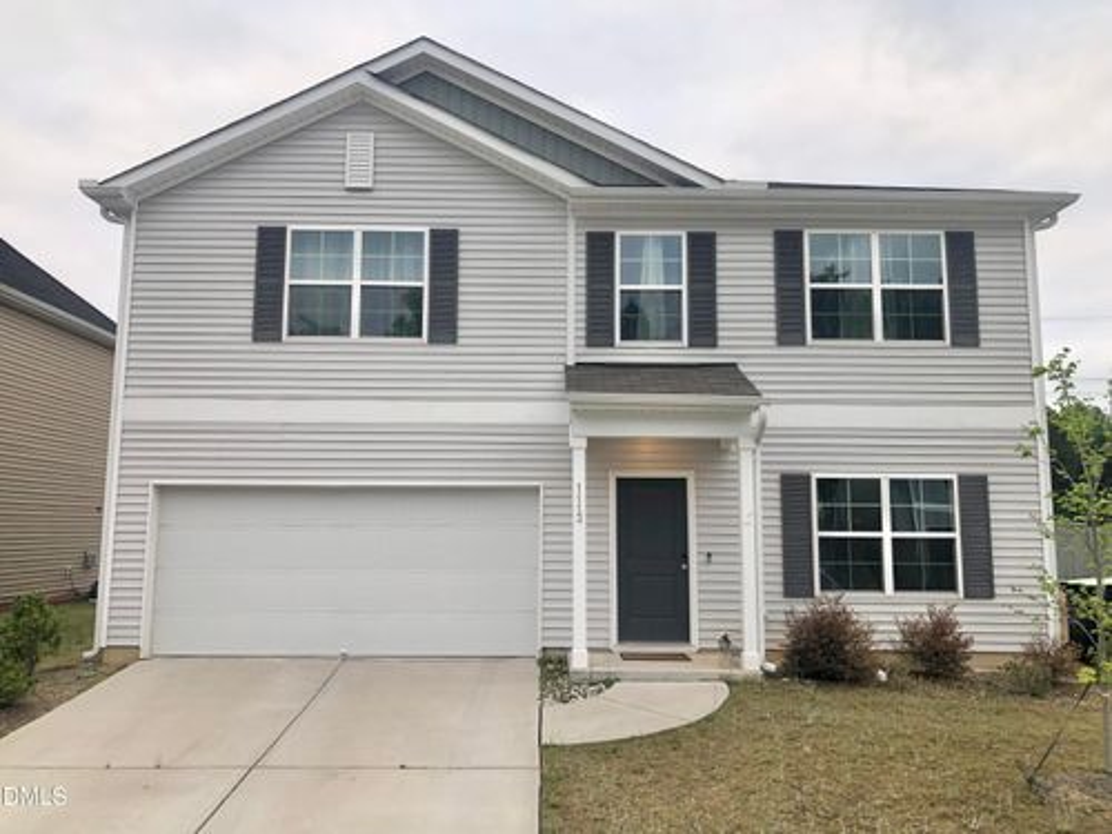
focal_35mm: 28
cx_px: 556
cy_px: 417
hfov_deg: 63.4
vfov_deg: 49.7
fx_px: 899
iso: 20
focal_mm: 3.99
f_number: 1.8
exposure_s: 1/156
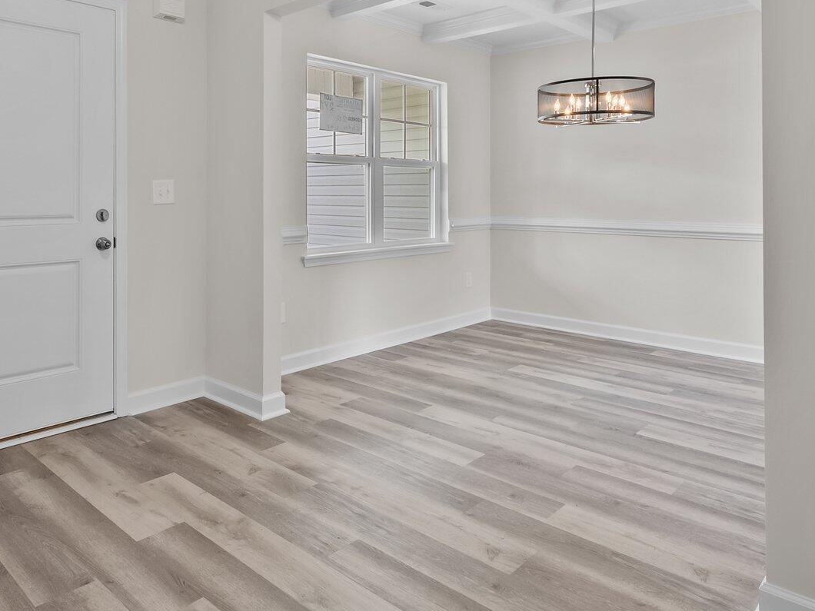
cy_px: 202
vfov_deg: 52.0
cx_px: 314
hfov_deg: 66.4
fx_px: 612
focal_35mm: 26
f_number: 7.1
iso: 640
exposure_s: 1/6
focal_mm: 14
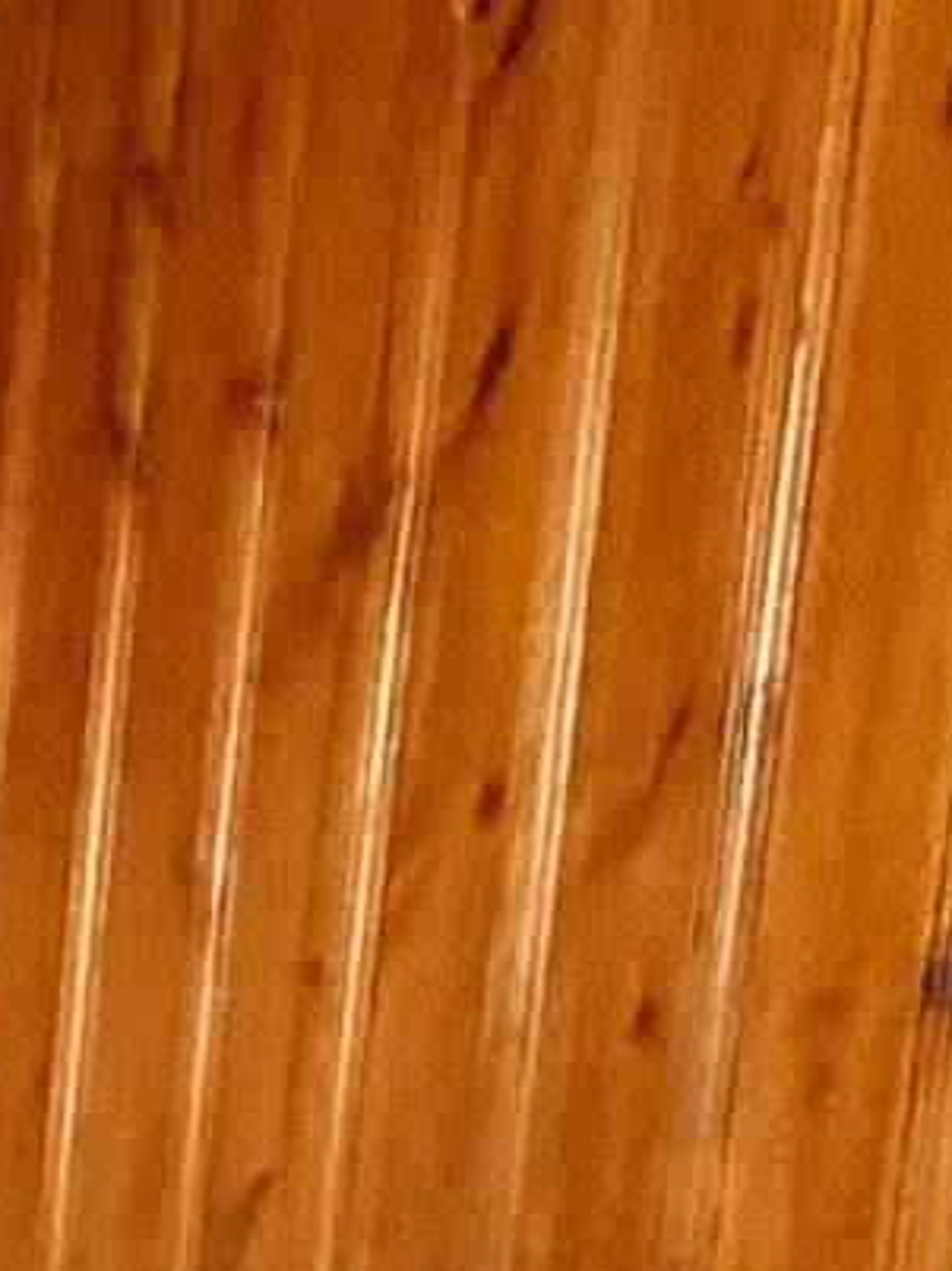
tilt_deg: -9.6
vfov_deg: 14.8
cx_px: -3179
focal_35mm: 107
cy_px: 2605
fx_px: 3928
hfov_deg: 7.5
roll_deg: +3.5
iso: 320
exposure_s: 1/60
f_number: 2.2
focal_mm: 2.22
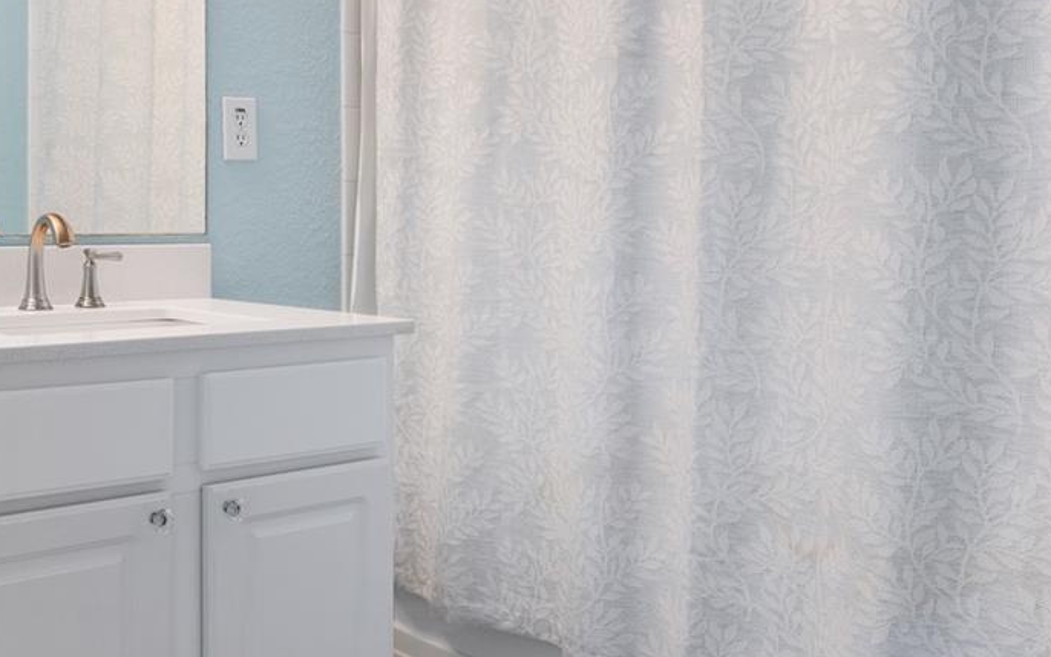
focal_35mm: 38
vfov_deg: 33.3
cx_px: 202
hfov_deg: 48.5
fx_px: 1089
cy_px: 214
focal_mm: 16
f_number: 8
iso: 400
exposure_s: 1/1.67
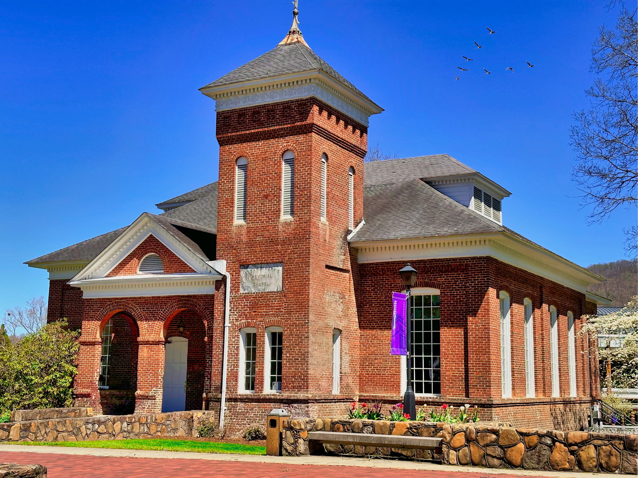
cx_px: 319
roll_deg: -0.9
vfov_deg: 30.3
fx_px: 885
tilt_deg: +8.7
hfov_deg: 39.7
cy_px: 239
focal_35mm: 48
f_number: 1.78
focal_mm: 6.86
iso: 64
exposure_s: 1/3367
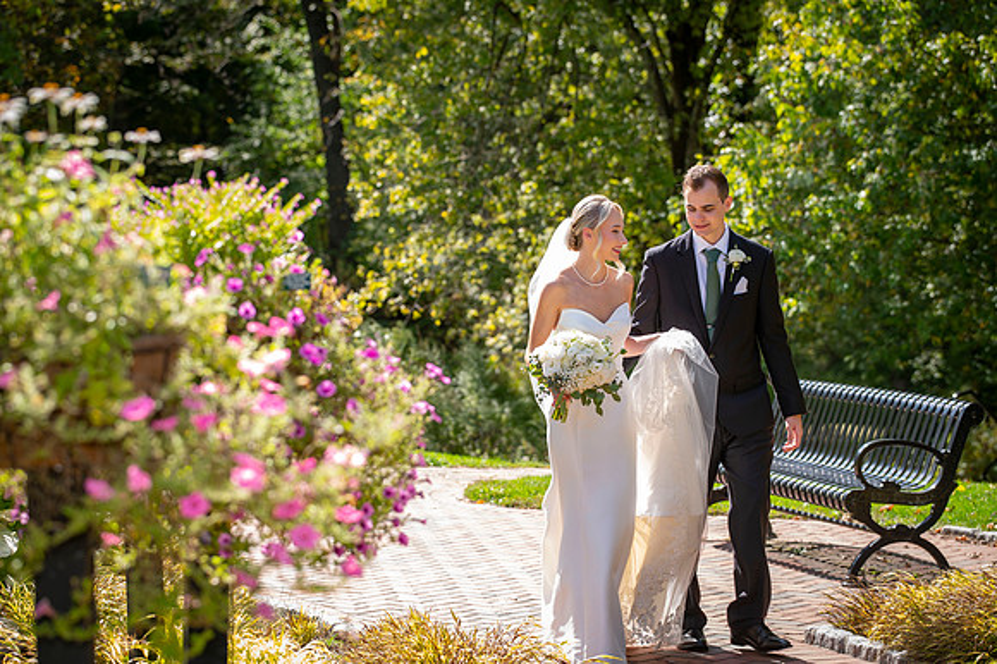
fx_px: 2671
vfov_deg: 14.2
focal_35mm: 97
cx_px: 498
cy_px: 332
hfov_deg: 21.1
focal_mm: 95
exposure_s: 1/200
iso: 50
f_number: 4
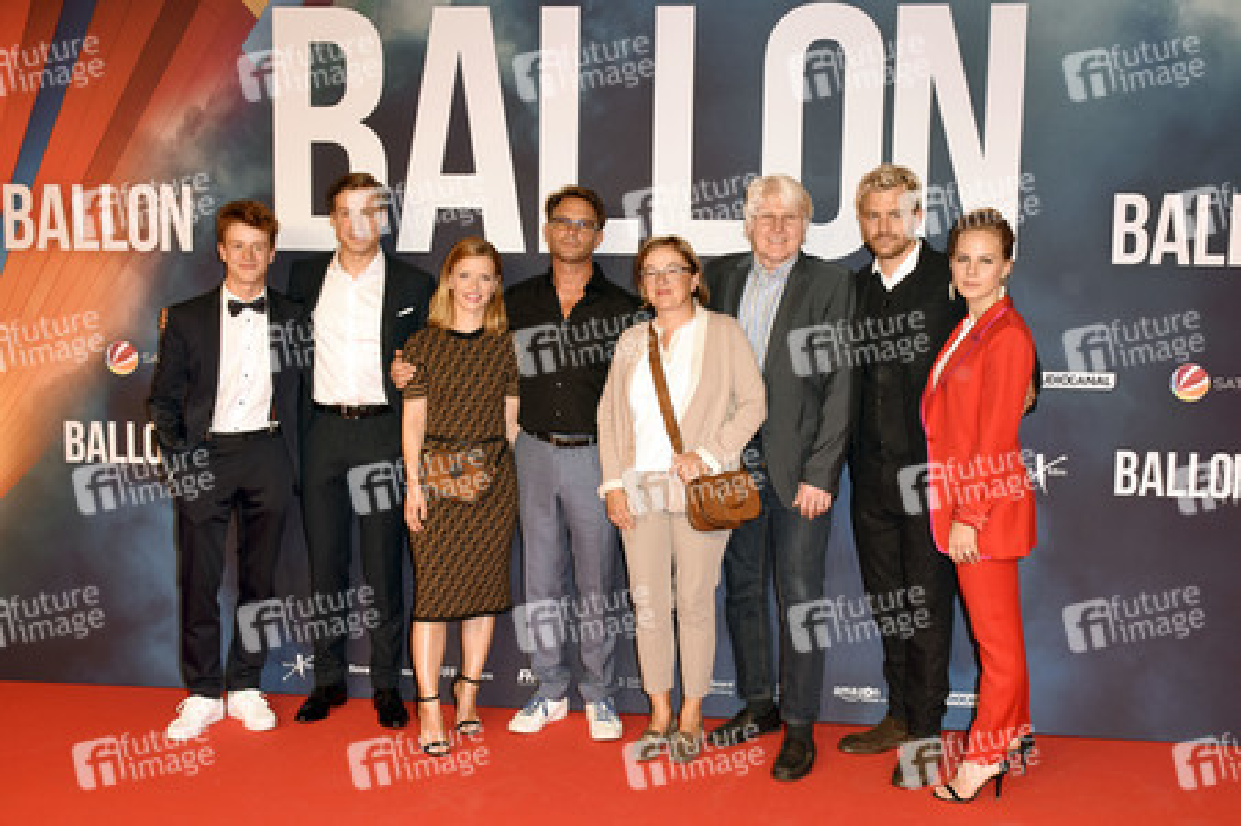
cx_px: 620
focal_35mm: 36
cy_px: 413
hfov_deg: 53.2
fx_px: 1240
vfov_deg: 36.8
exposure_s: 1/100
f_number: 6.3
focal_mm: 24
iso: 400
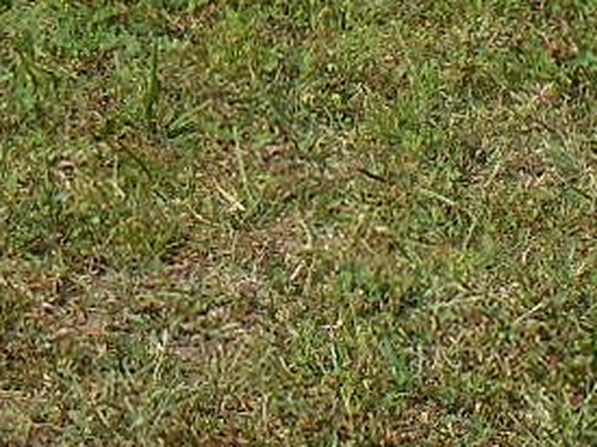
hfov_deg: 4.8
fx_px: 7033
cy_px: -597
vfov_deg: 3.6
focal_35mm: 408
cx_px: 1155
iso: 125
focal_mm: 12.6
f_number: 4.7
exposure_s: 1/800
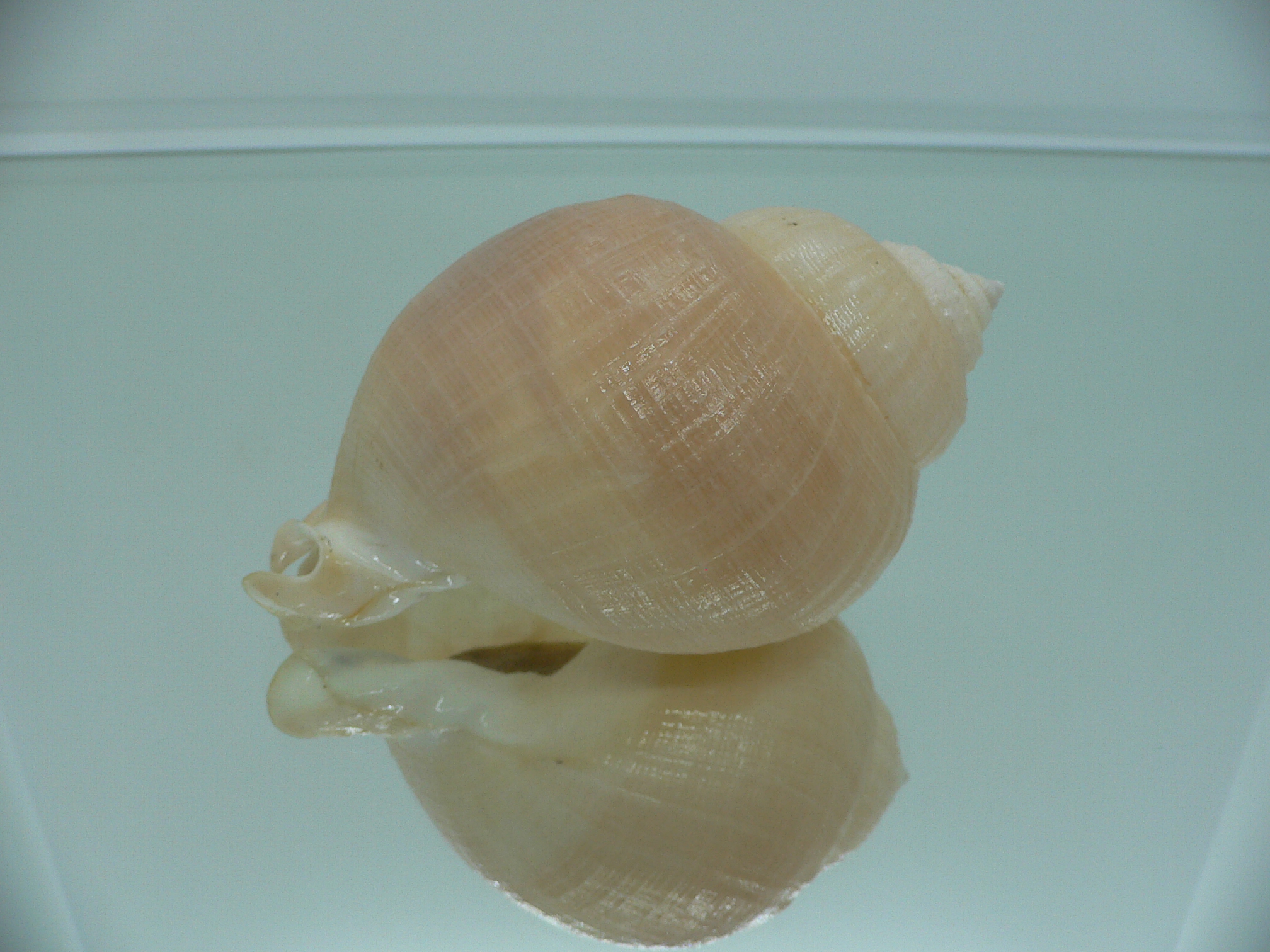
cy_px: 476
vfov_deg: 40.7
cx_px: 635
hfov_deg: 52.6
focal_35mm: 35
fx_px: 1284
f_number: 2.8
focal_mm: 4.6
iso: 80
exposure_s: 1/60
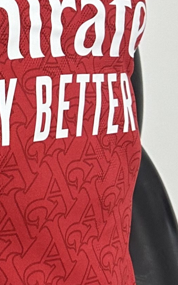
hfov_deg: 9.5
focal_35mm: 124
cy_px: 72
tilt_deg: -5.4
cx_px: -242
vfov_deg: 16.7
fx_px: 962
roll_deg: -0.9
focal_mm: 6.86
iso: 160
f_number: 1.78
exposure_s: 1/100
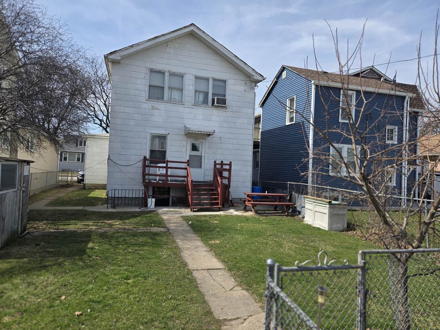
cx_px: 220
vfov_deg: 58.9
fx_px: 292
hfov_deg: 73.9
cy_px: 165
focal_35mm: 23
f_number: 1.8
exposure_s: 1/2921
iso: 40
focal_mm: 5.4
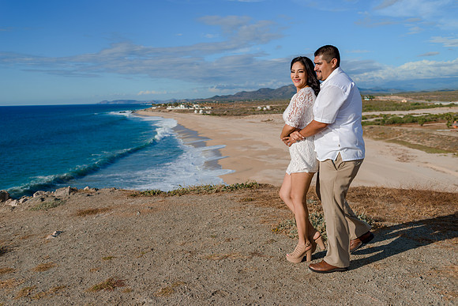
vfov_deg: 37.9
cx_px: 229
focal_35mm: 35
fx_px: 445
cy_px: 153
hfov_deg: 54.4
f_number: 4
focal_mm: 35
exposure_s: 1/2000
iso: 50
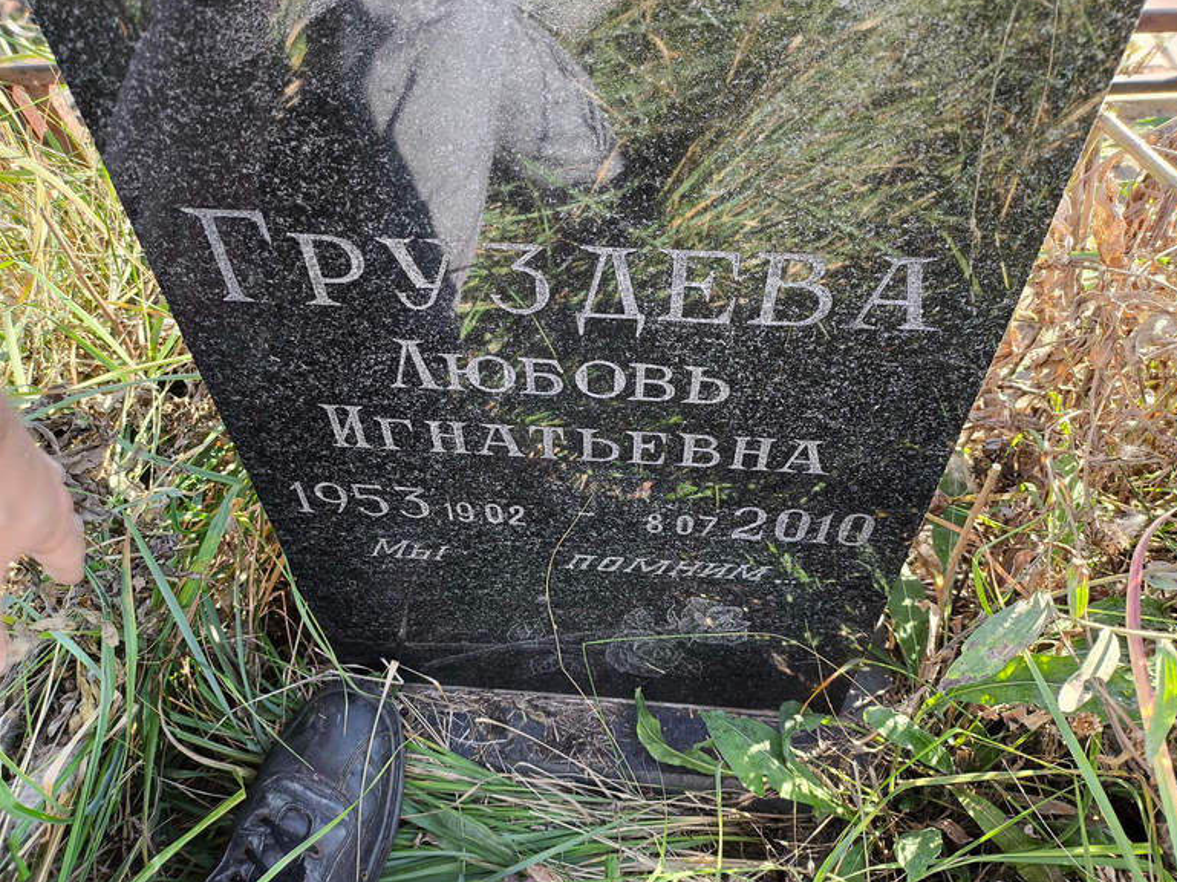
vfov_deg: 53.0
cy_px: 439
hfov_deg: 67.3
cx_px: 587
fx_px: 884
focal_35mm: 26
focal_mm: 4.71
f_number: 1.7
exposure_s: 1/110
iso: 50
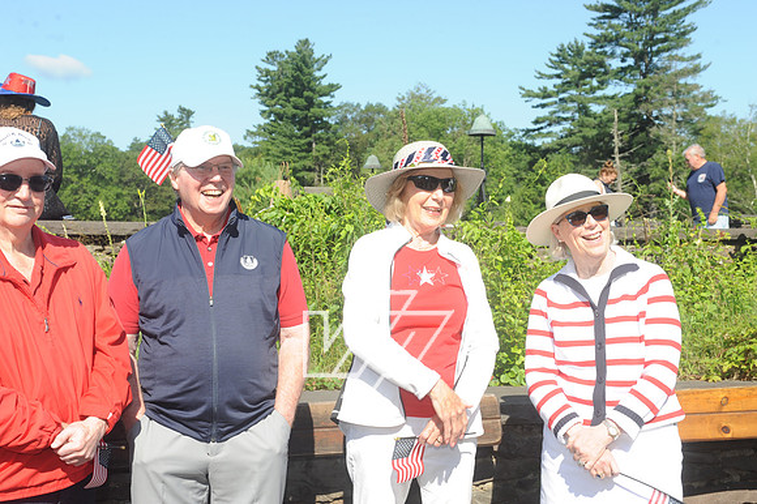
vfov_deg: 27.0
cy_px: 252
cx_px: 378
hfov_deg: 39.6
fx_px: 1051
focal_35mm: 50
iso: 200
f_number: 9
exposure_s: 1/200
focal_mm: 50
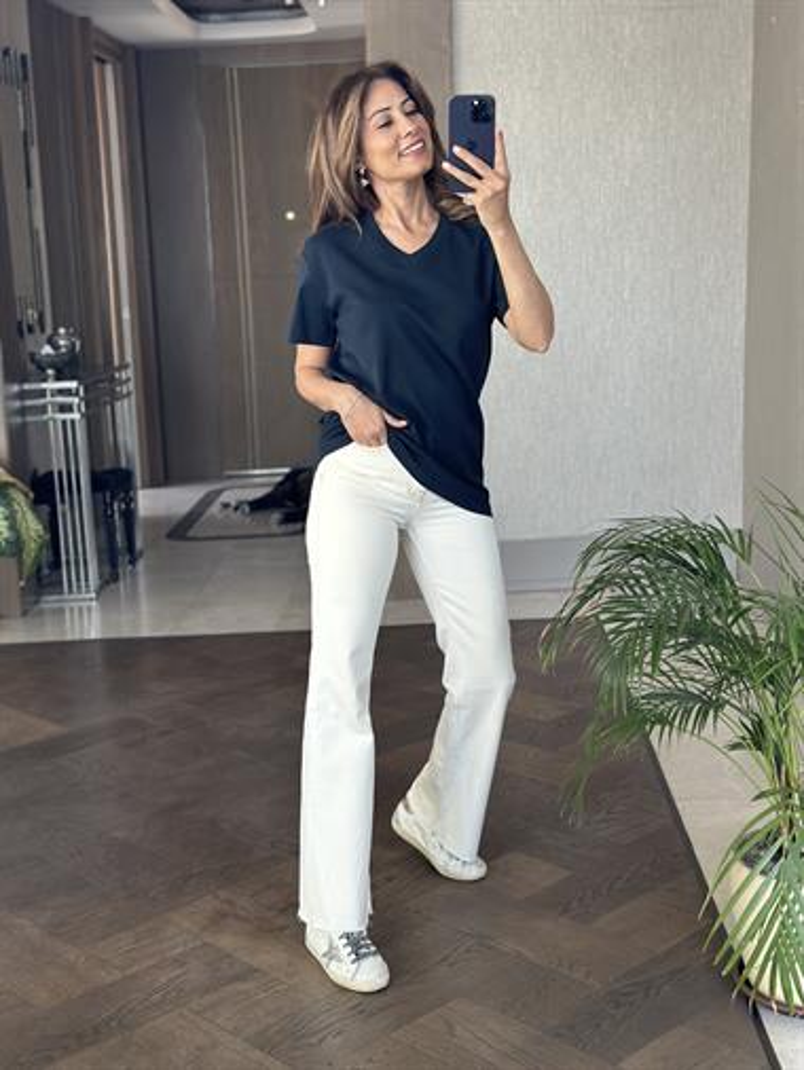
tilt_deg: -20.1
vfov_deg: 39.6
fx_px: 1485
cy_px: 535
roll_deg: +2.7
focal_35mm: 48
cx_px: 402
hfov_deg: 30.3
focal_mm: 6.86
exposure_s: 1/102
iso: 125
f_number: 1.78
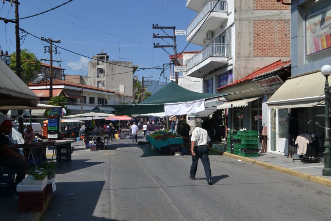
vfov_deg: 43.6
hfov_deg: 61.9
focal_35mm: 30
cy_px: 110
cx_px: 166
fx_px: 276
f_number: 7.1
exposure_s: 1/200
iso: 100
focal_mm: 20
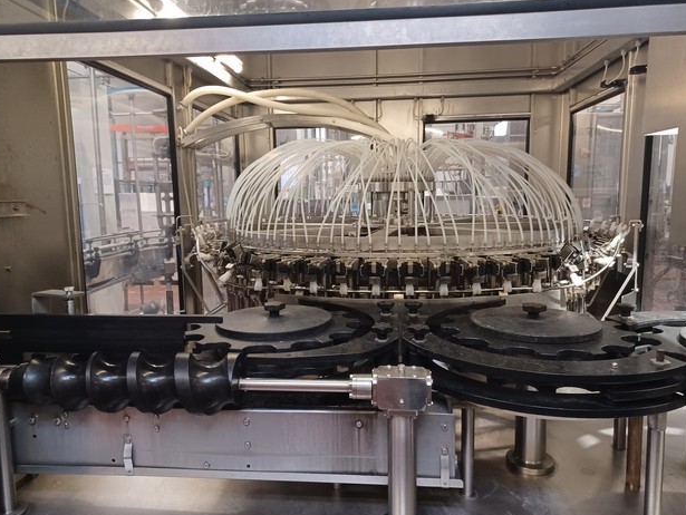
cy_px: 264
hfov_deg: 67.3
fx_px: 516
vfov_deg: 53.1
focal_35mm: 26
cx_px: 342
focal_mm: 4.6
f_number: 1.8
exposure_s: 1/25
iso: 800
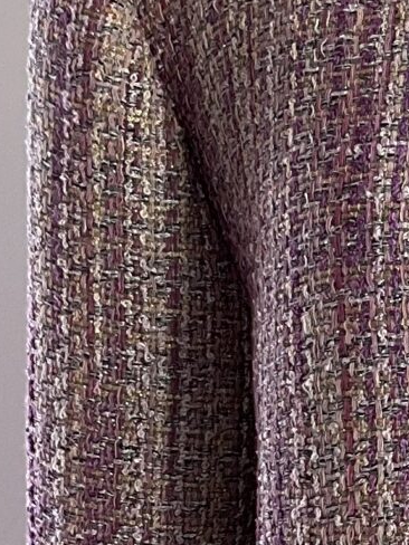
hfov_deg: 9.4
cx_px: 648
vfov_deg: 12.9
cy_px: 456
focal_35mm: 152
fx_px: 2395
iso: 40
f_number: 1.8
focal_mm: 3
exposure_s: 1/122
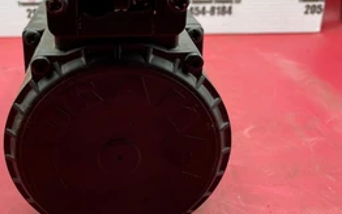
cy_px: 114
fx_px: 392
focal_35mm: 42
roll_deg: +0.5
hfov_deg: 46.5
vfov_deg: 30.6
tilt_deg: -27.2
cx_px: 117
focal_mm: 4.2
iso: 32
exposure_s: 1/190
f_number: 1.6
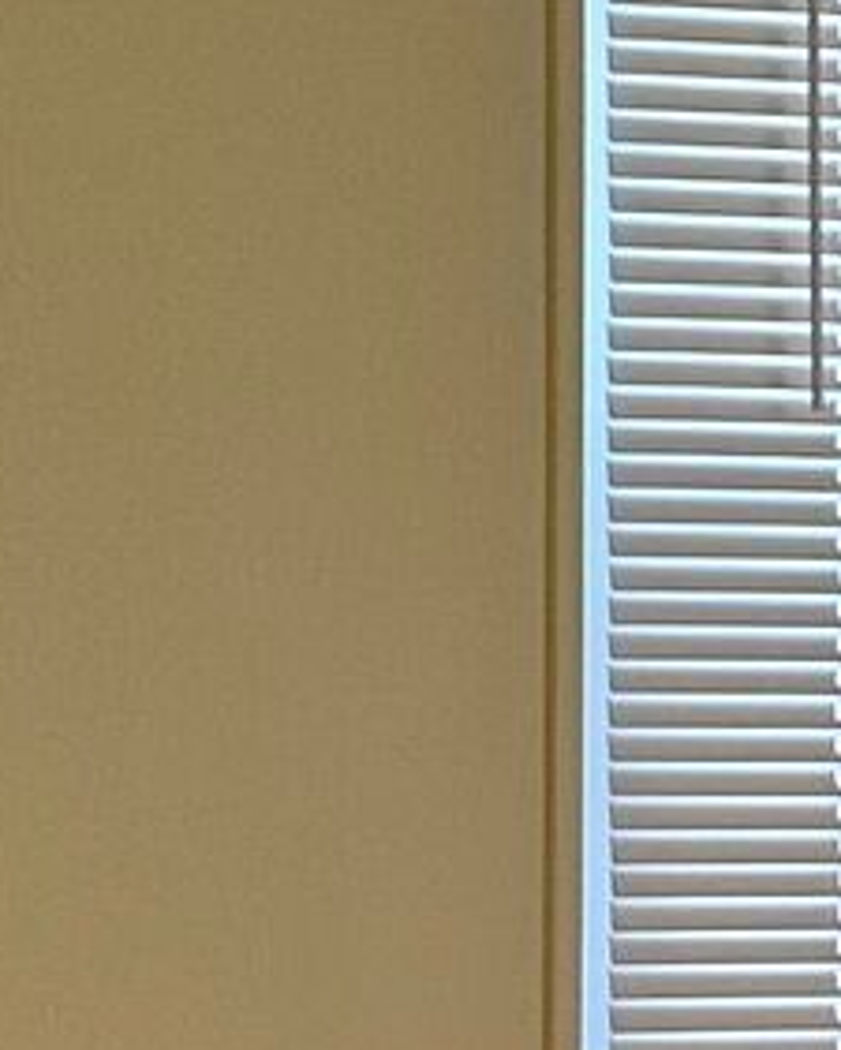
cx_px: 1349
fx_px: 5970
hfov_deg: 7.9
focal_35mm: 192
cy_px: 1095
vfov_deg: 10.0
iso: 250
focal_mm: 6.86
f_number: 1.78
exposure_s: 1/90
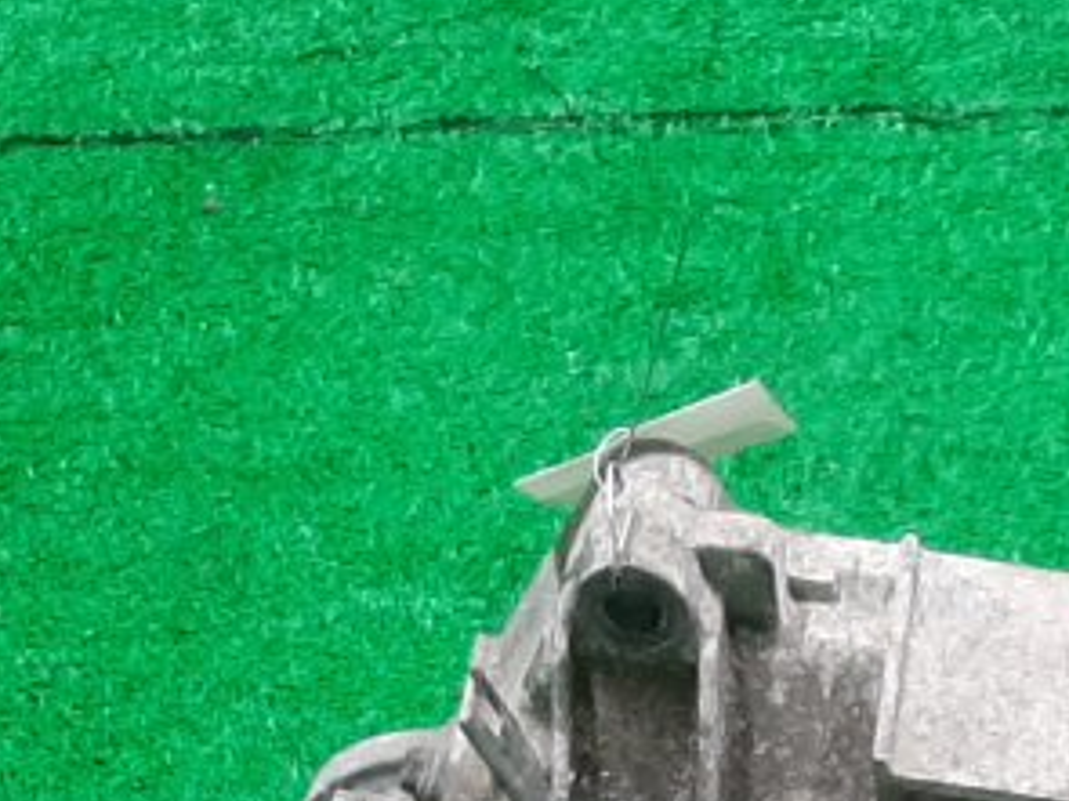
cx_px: 1015
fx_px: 3920
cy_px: 1707
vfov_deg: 10.5
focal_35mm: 127
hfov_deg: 15.3
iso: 145
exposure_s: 1/50
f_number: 1.7
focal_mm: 3.93
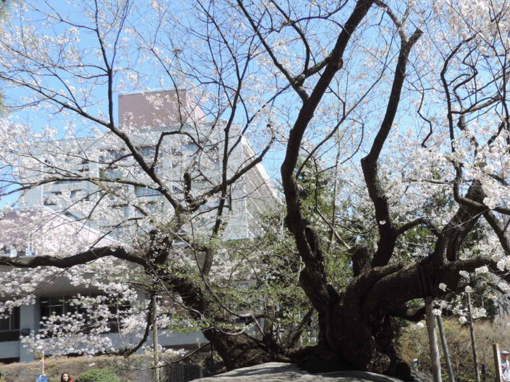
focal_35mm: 45
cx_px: 335
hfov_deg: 41.6
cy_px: 247
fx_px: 663
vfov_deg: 32.0
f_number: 3.2
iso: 80
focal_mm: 5.8
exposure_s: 1/400
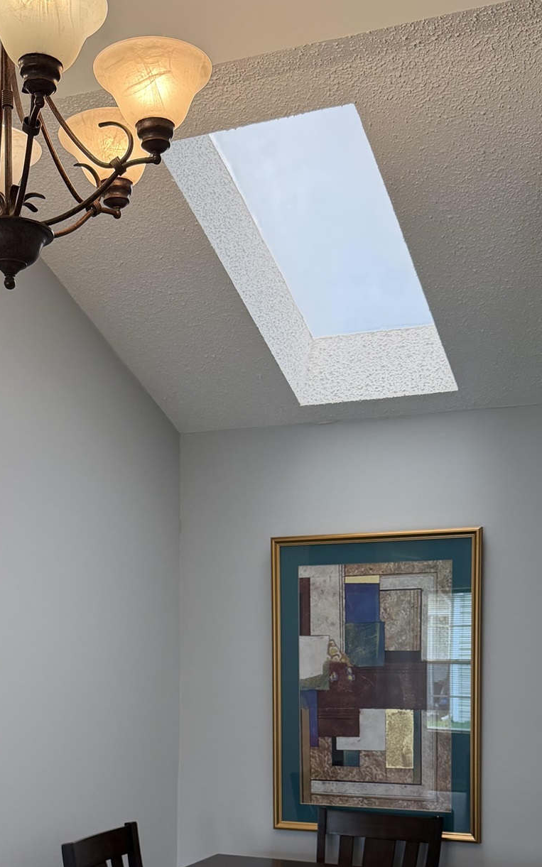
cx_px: 252
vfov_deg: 39.9
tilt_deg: -4.5
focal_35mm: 48
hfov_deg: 26.9
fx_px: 1135
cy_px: 715
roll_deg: -0.6
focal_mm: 6.76
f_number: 1.78
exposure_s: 1/208
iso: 200
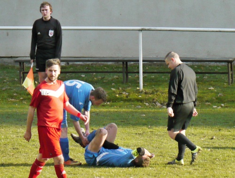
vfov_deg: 5.3
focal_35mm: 280
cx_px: 118
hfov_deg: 7.0
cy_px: 89
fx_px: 1908
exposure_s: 1/1300
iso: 800
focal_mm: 140
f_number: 5.8
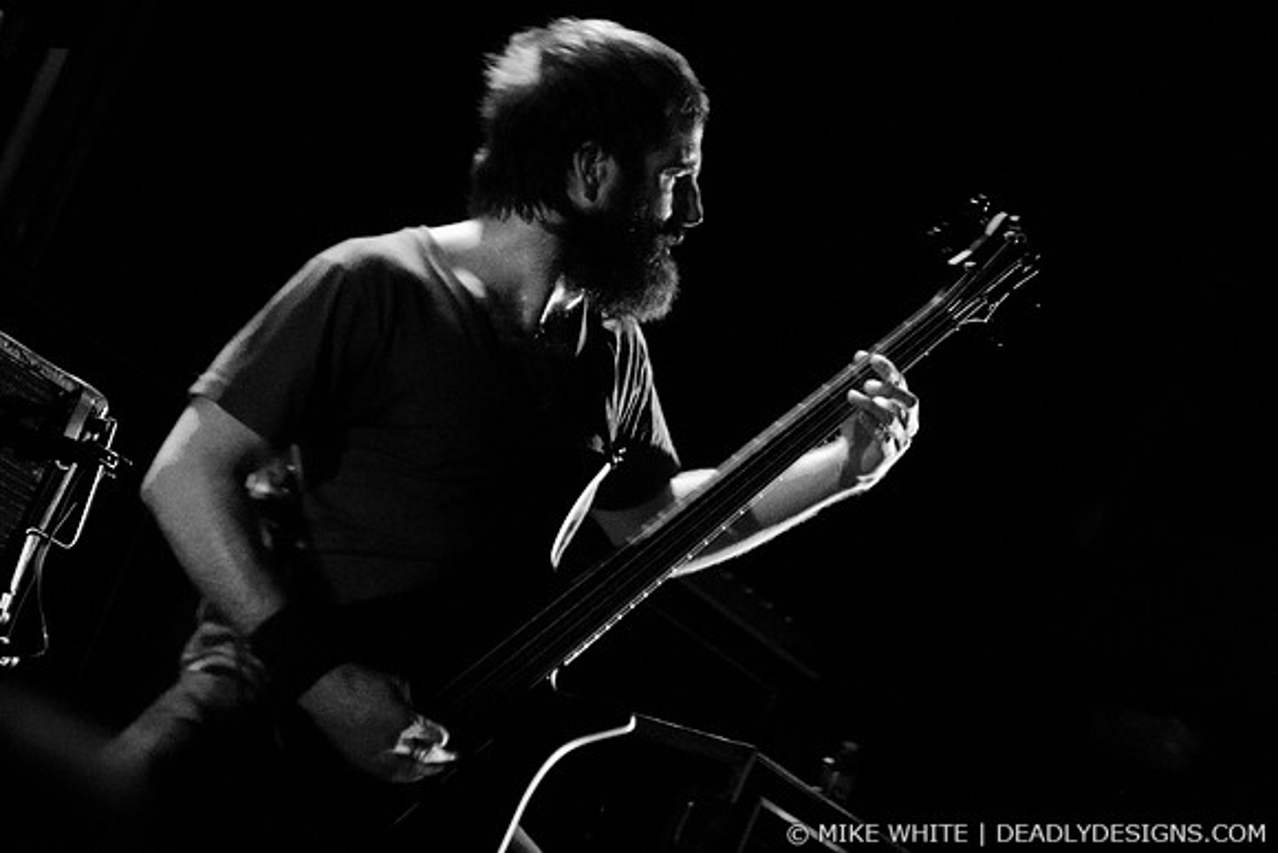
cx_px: 639
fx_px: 3728
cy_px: 426
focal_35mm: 105
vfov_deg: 13.0
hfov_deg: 19.5
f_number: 2.8
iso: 3200
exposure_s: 1/125
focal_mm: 70
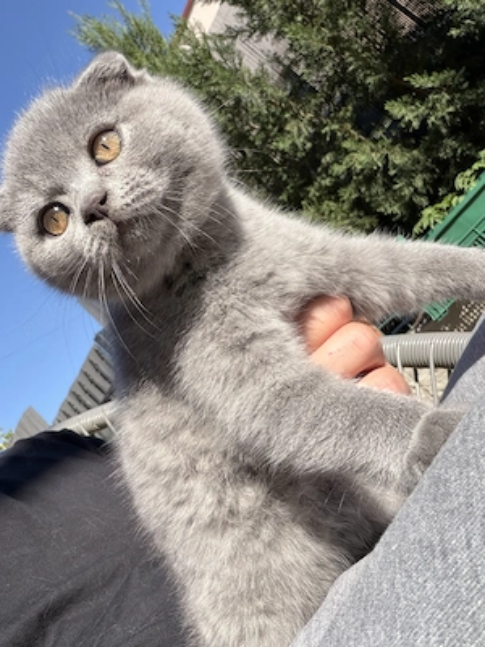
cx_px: 242
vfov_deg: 60.0
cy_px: 324
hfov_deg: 46.8
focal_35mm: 30
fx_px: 560
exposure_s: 1/598
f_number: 1.9
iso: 32
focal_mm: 2.71
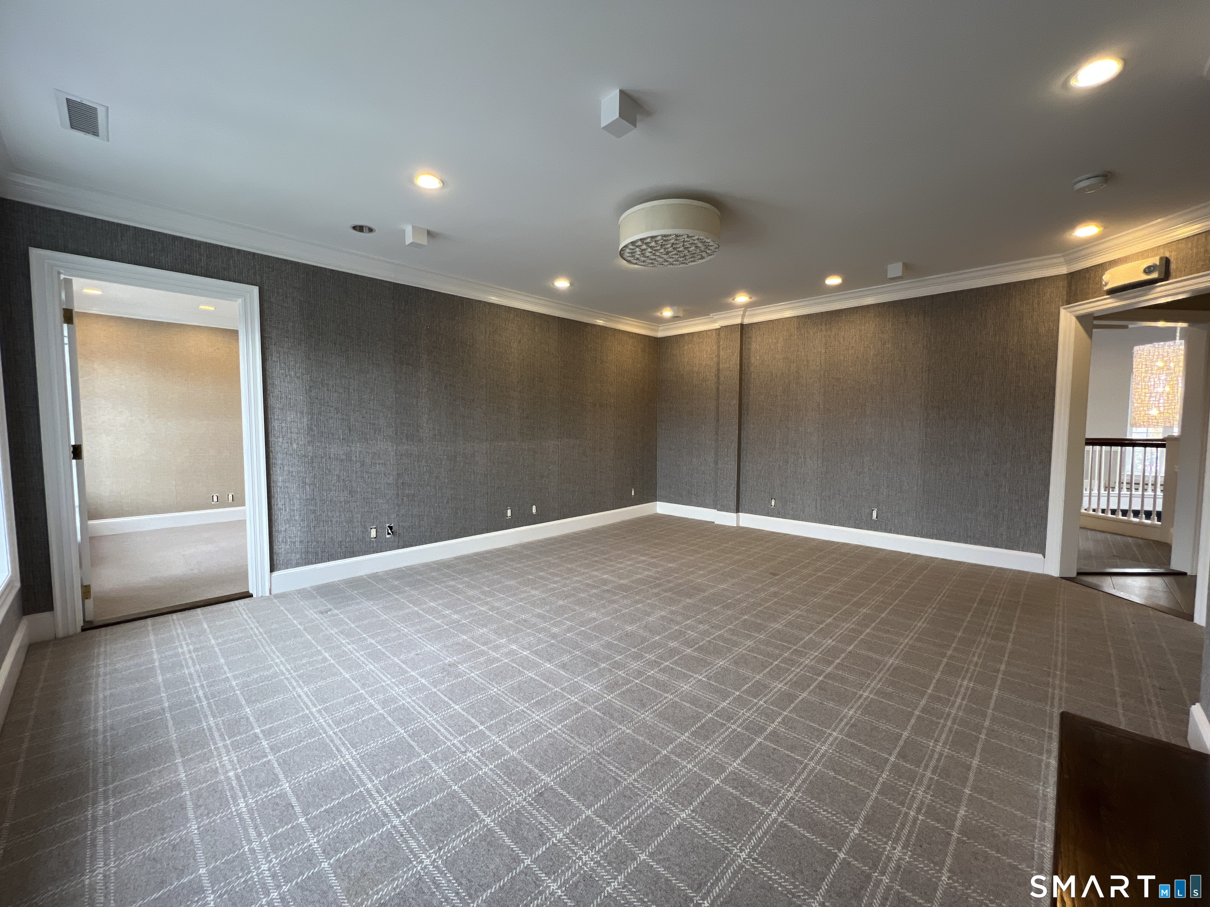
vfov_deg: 89.9
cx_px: 605
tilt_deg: -3.3
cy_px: 454
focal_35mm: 13
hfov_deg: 106.2
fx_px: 454
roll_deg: +0.1
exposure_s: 1/120
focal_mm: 1.57
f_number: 1.8
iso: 200
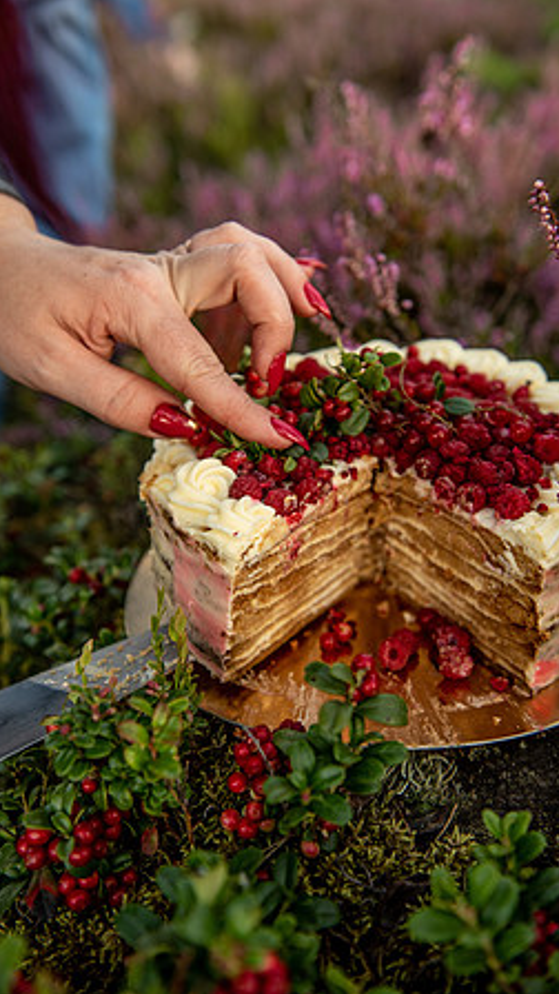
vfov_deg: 50.5
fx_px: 1054
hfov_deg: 29.7
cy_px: 497
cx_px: 275
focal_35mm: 40
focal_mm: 38
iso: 400
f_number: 2.8
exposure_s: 1/400
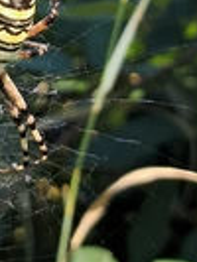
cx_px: 16
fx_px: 985
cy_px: 47
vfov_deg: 15.0
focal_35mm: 130
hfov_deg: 11.3
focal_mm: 4
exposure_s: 1/285
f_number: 1.8
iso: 50
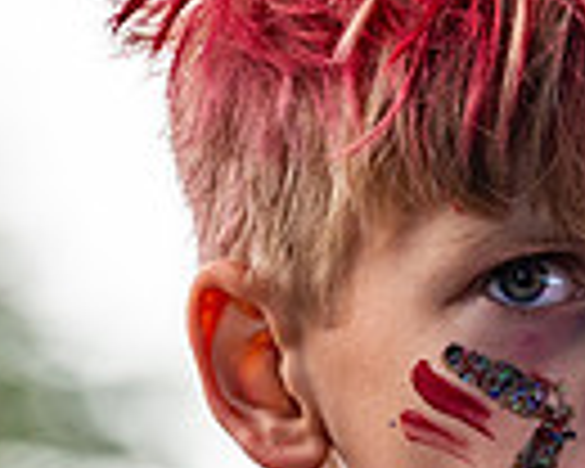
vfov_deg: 1.6
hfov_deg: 2.0
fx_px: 16535
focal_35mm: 955
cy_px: 238
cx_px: 868
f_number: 5
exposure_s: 1/500
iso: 125
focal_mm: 170
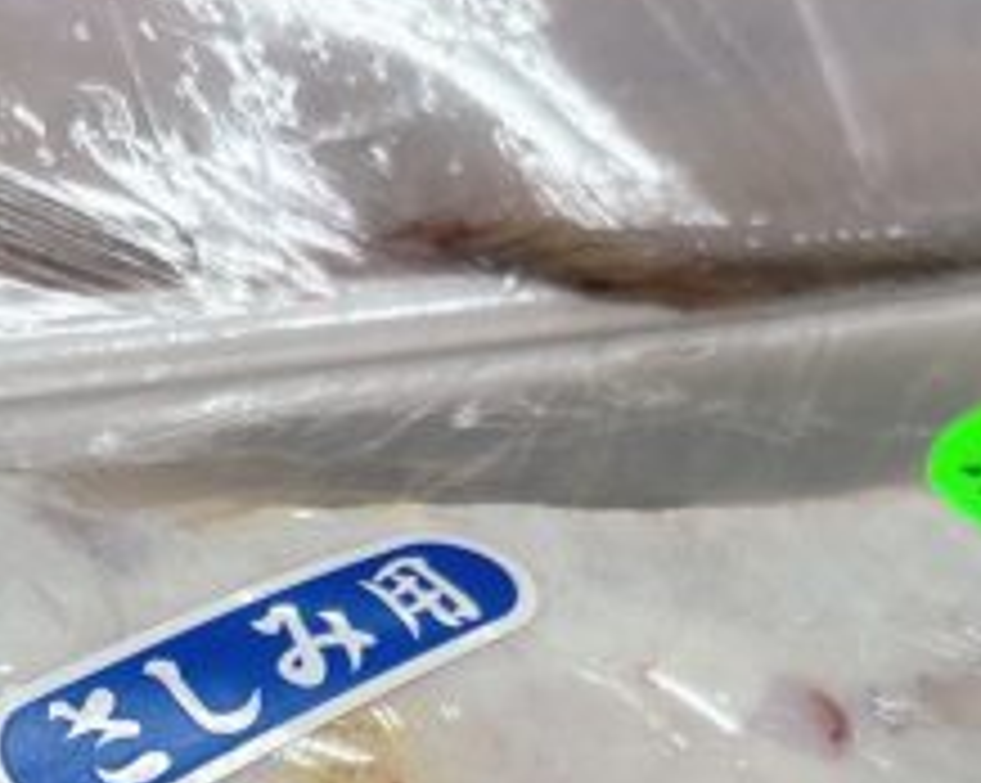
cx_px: 140
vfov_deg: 12.4
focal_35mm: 112
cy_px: 1480
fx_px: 3249
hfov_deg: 17.0
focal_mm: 5.96
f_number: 1.6
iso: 80
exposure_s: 1/120
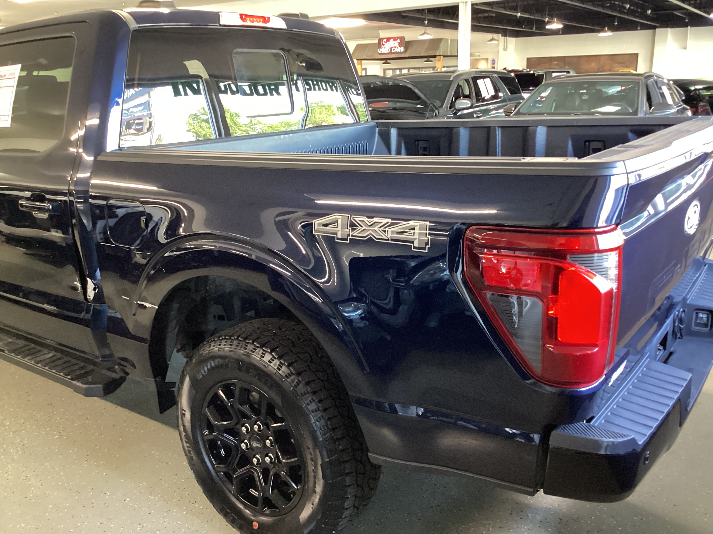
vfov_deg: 45.4
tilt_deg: -17.3
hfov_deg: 58.4
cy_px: 267
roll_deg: +1.7
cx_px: 356
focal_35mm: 31
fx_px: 639
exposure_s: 1/25
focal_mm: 3.3
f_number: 2.4
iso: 320
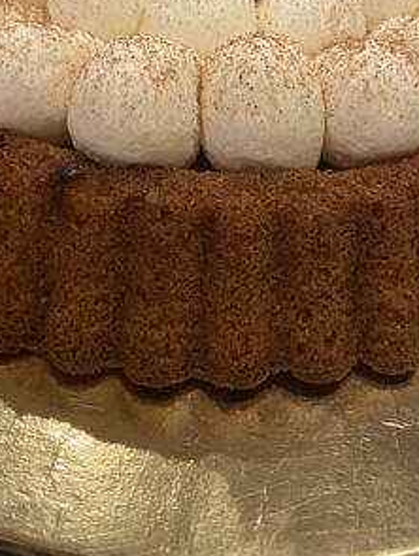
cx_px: 220
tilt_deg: -37.3
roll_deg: -1.8
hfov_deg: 32.9
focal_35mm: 44
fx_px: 709
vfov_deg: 40.8
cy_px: 96
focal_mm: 4.25
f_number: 1.8
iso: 400
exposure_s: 1/33
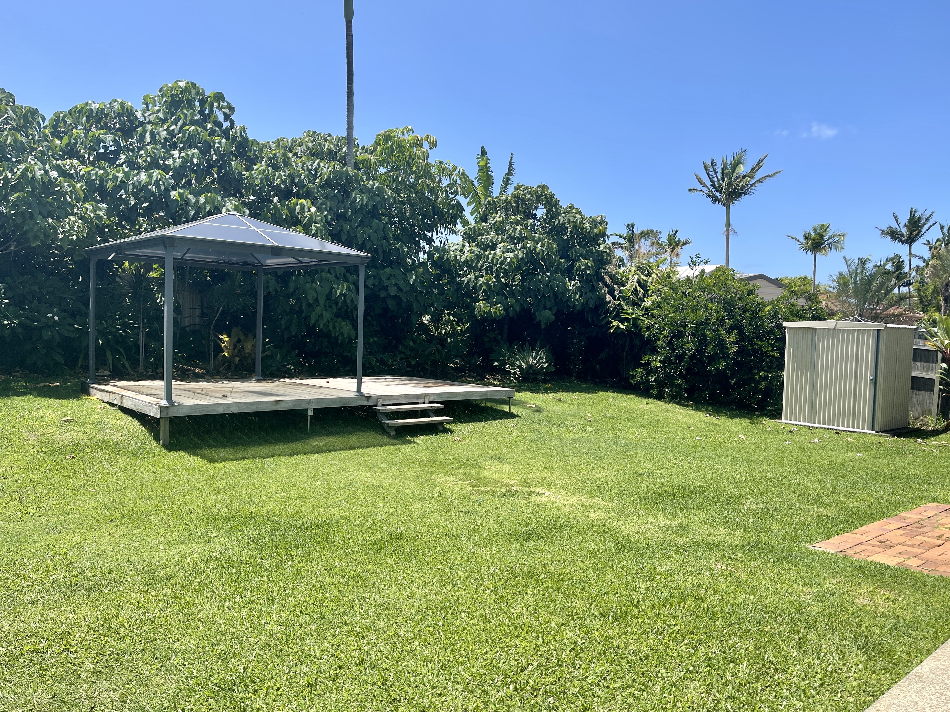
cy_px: 360
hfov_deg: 65.3
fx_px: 741
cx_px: 478
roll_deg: -2.2
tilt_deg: -2.7
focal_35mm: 27
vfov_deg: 51.4
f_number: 1.6
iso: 32
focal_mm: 5.1
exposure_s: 1/2597
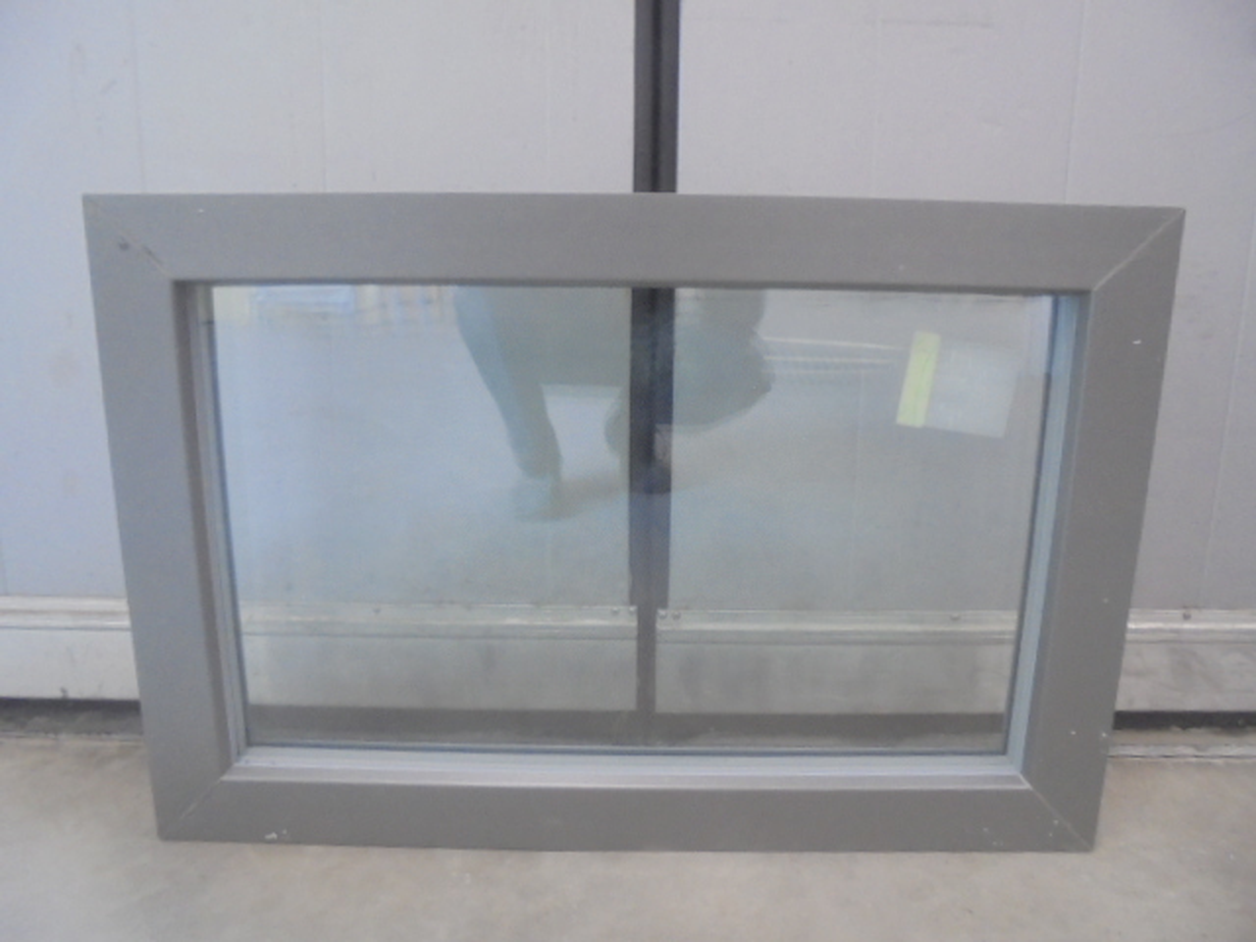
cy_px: 471
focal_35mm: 26
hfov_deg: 67.3
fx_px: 943
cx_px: 628
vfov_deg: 53.1
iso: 400
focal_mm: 4.6
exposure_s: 1/20
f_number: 3.5
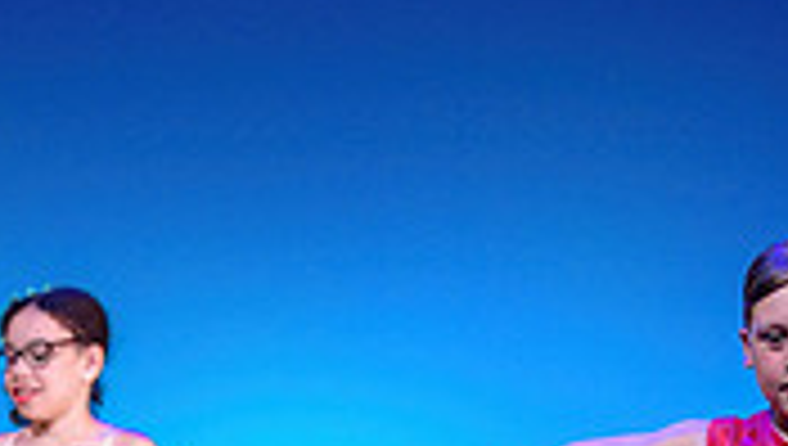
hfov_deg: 5.5
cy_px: 599
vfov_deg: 3.1
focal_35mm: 393
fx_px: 8223
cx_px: -12
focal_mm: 112
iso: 1600
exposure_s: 1/250
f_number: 2.8
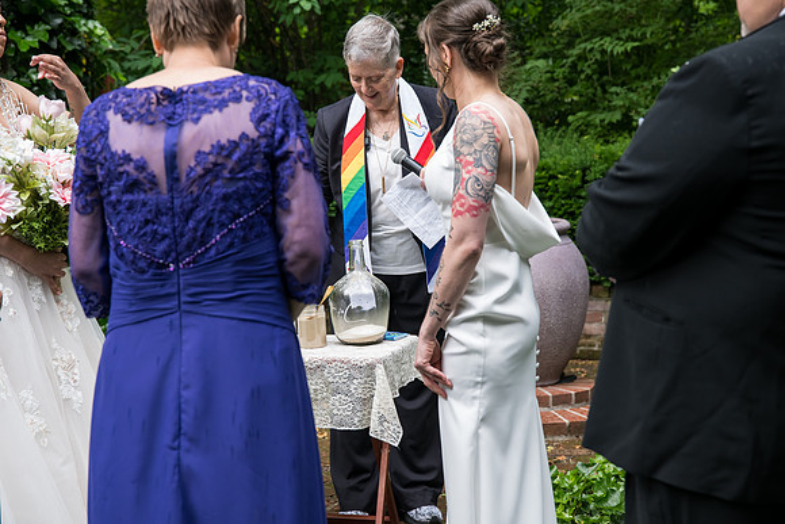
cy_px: 262
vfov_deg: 21.9
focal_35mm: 62
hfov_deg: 32.4
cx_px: 392
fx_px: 1352
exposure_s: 1/400
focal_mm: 62
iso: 1000
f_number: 4
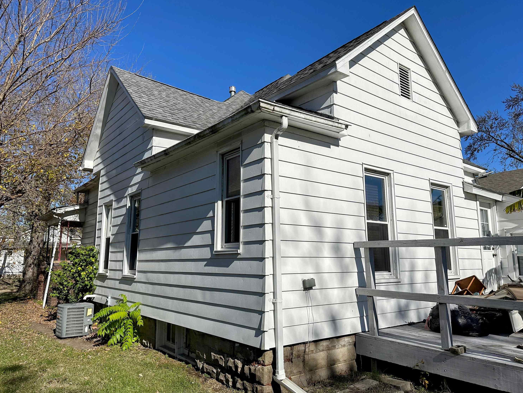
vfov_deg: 54.9
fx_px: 378
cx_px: 271
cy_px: 200
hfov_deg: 69.4
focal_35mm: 25
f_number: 1.78
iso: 80
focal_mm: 6.86
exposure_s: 1/13699
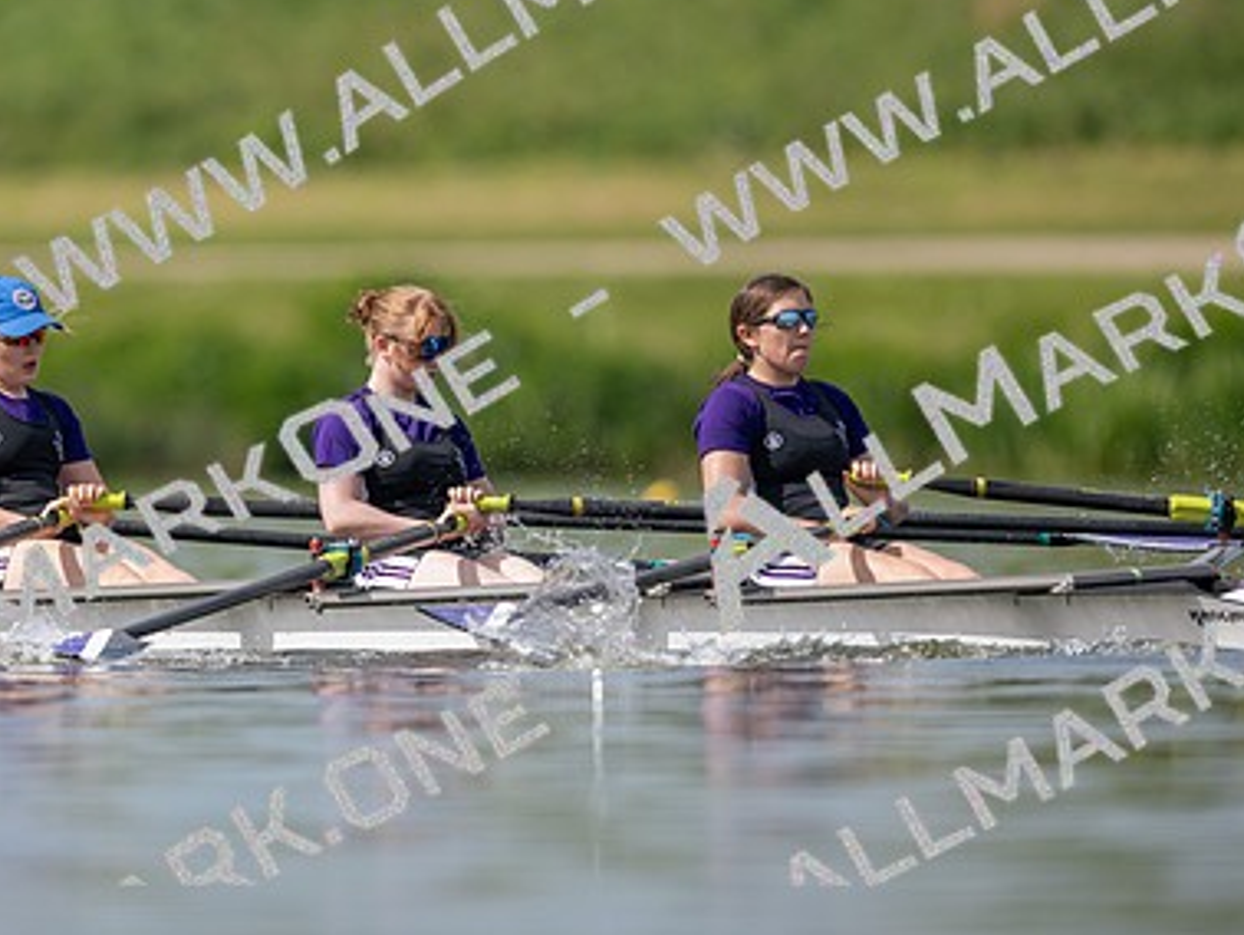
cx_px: 421
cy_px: 321
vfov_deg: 1.7
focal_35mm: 885
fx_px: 31825
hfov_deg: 2.2
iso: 250
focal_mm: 600
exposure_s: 1/2500
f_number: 4
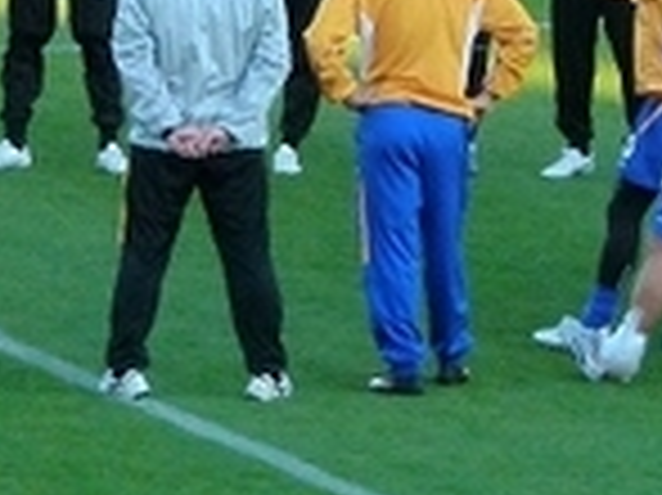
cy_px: -162
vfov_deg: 2.4
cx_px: -347
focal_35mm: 625
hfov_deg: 3.2
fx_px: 11943
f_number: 4
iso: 160
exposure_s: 1/320
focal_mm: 20.7
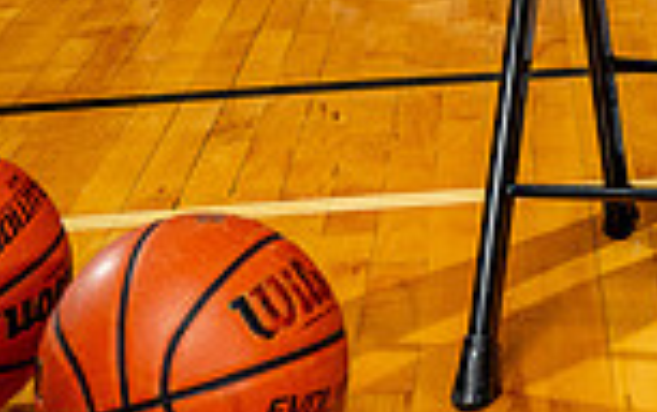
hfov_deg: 15.6
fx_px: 2366
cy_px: -494
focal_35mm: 132
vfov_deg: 9.2
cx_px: 597
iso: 320
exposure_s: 1/250
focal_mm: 44
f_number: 5.6
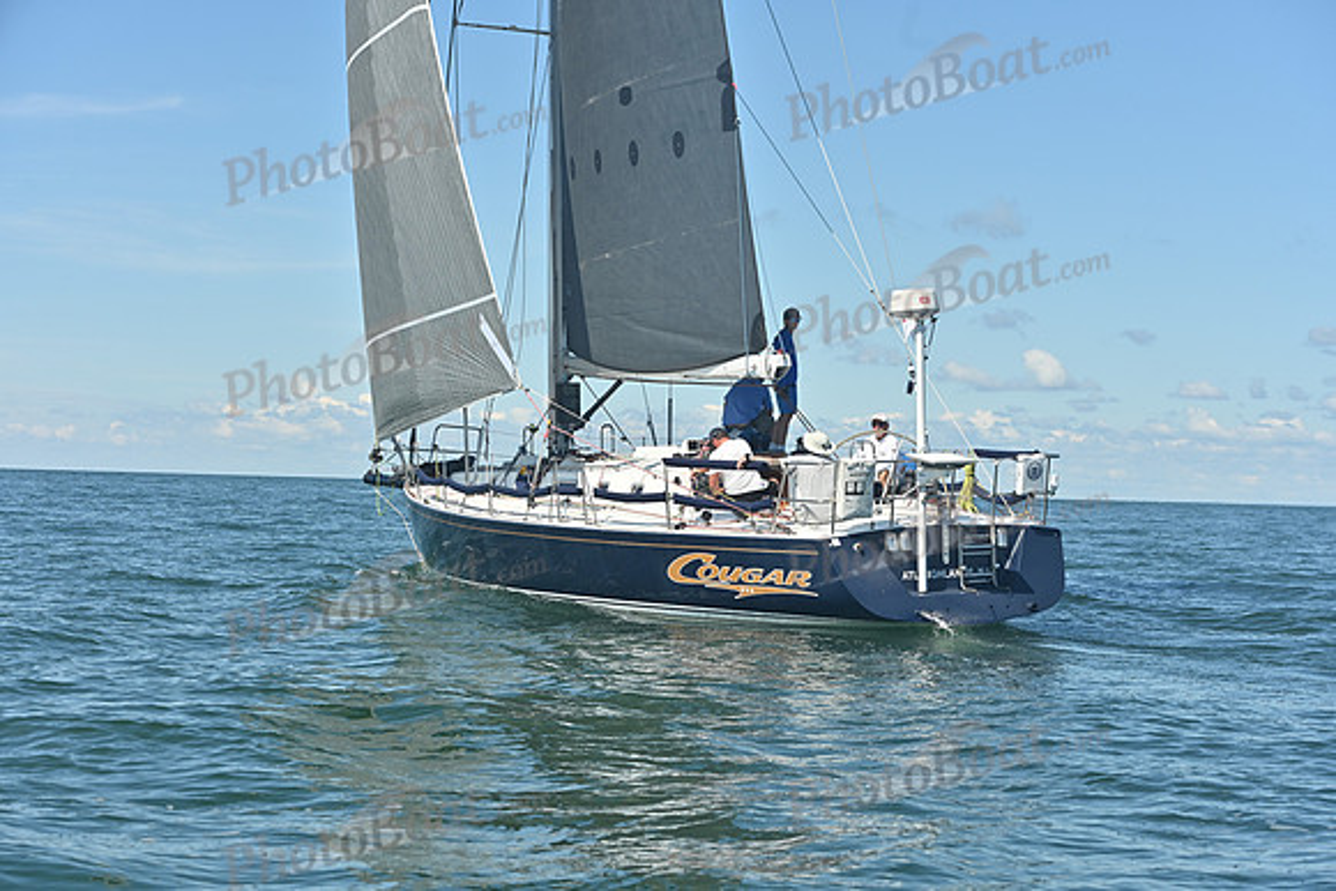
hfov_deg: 27.0
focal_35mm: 75
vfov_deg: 18.2
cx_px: 668
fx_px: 2784
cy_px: 446
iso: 250
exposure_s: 1/1600
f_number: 6.3
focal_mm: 75
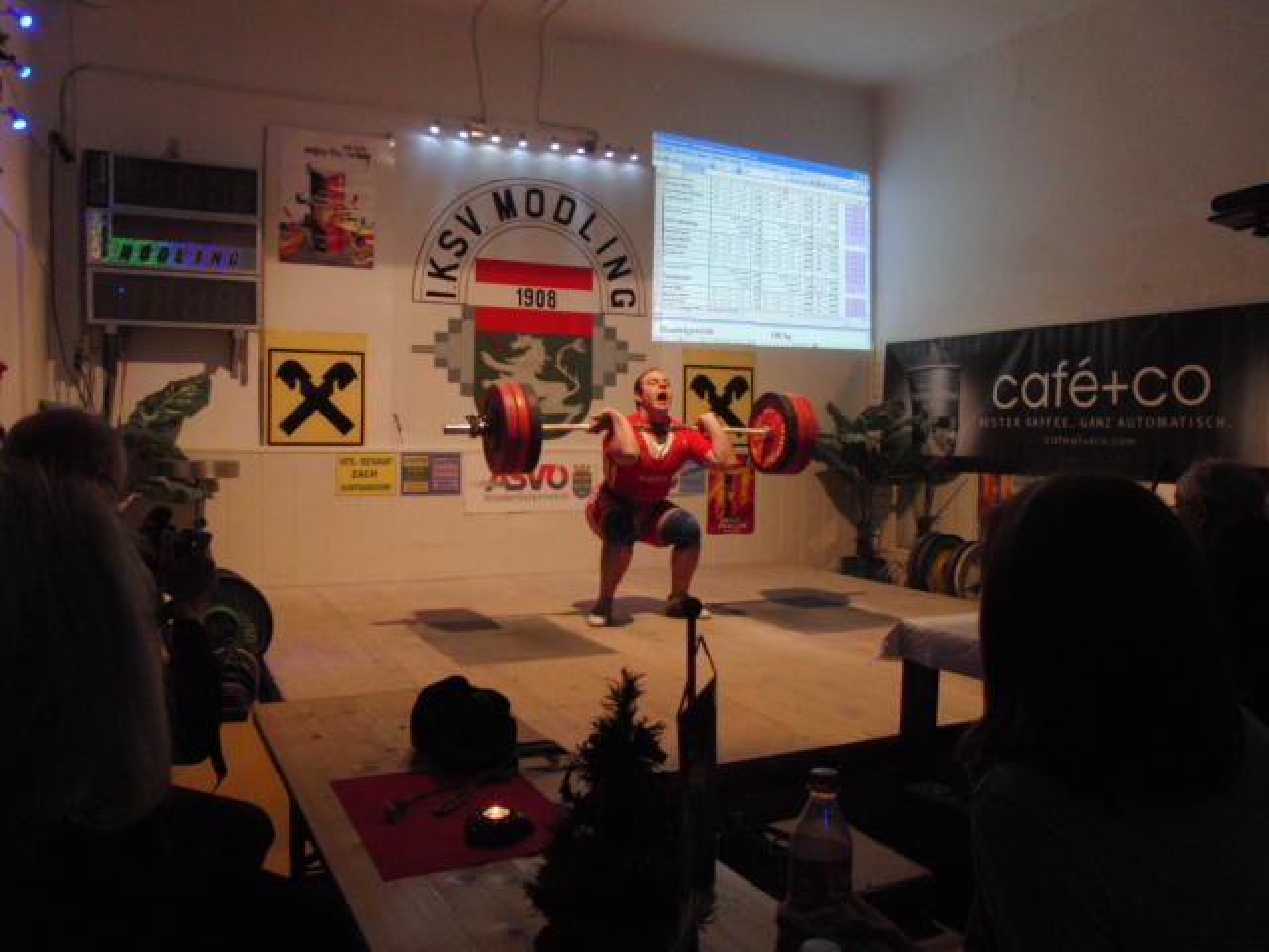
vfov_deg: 53.1
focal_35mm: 26
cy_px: 476
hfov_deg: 67.3
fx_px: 953
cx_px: 634
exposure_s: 1/80
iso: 400
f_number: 2.8
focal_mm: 4.6
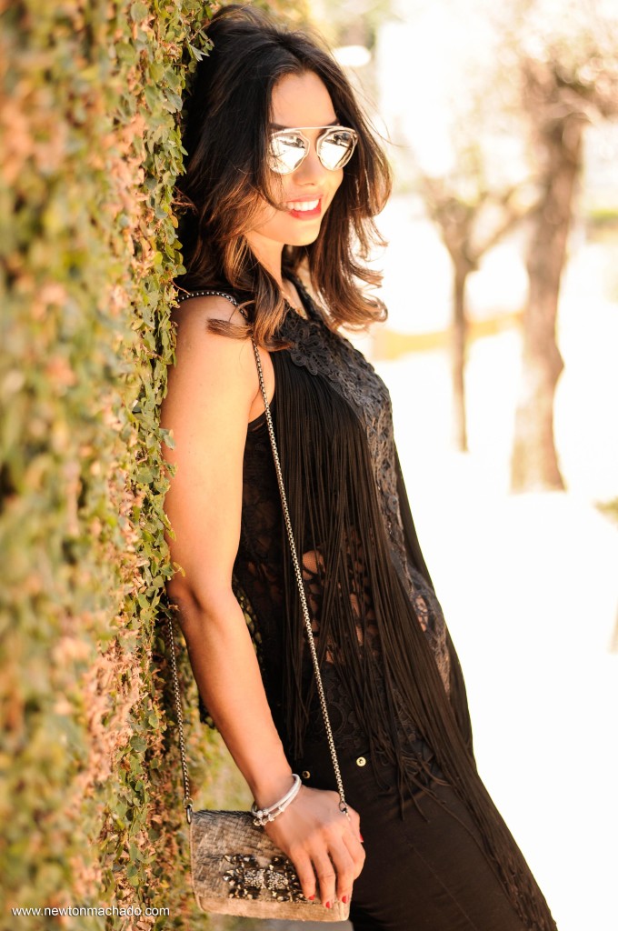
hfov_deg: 18.1
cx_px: 309
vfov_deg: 27.0
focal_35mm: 75
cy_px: 466
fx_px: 1936
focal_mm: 50
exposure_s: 1/1000
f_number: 1.8
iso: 320
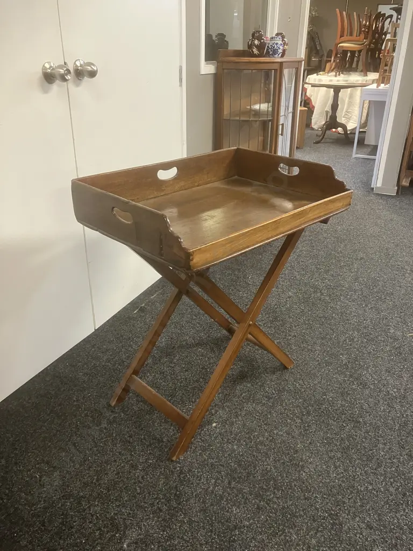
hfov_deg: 49.7
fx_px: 445
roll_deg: -1.4
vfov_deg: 63.4
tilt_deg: -24.9
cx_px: 206
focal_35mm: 28
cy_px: 276
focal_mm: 3.99
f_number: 1.8
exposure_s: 1/50
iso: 320
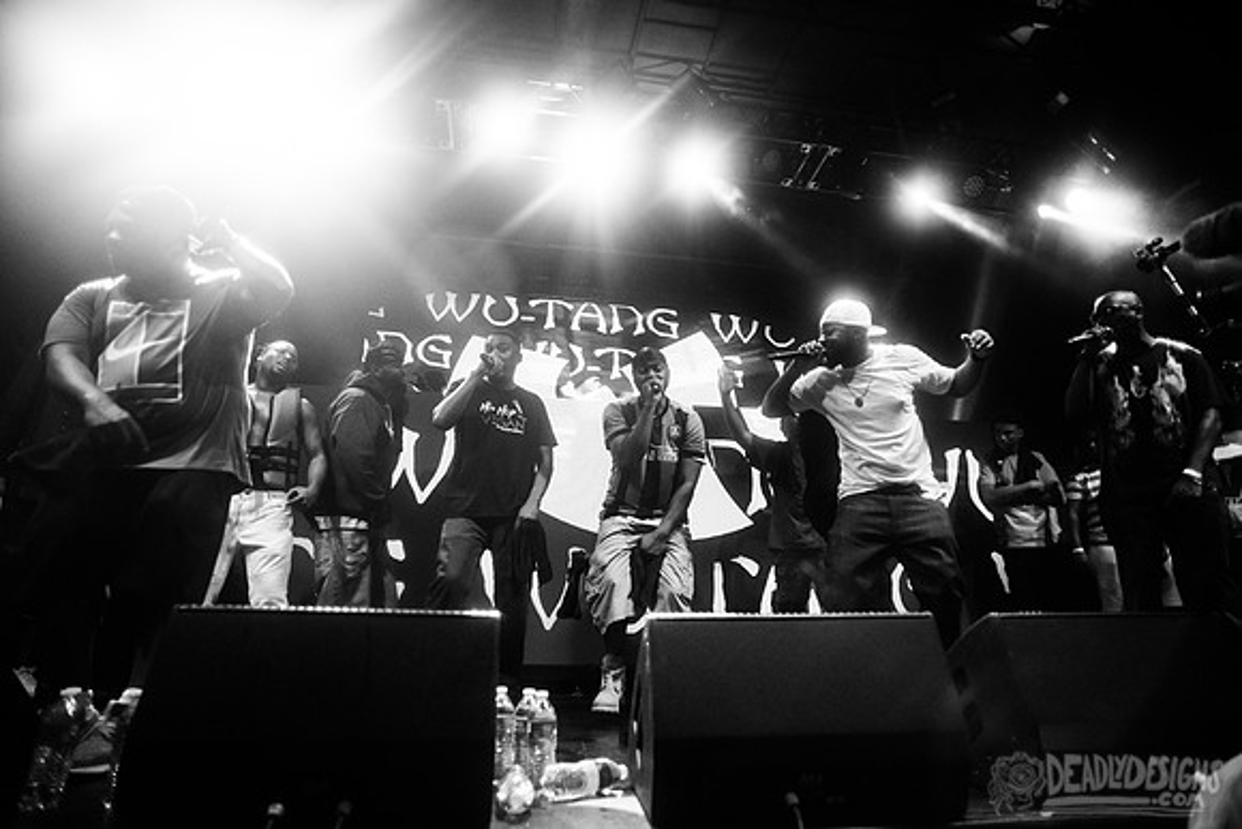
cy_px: 414
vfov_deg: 62.0
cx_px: 621
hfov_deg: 84.0
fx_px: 690
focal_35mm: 20
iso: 2000
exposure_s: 1/250
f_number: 3.5
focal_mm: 20
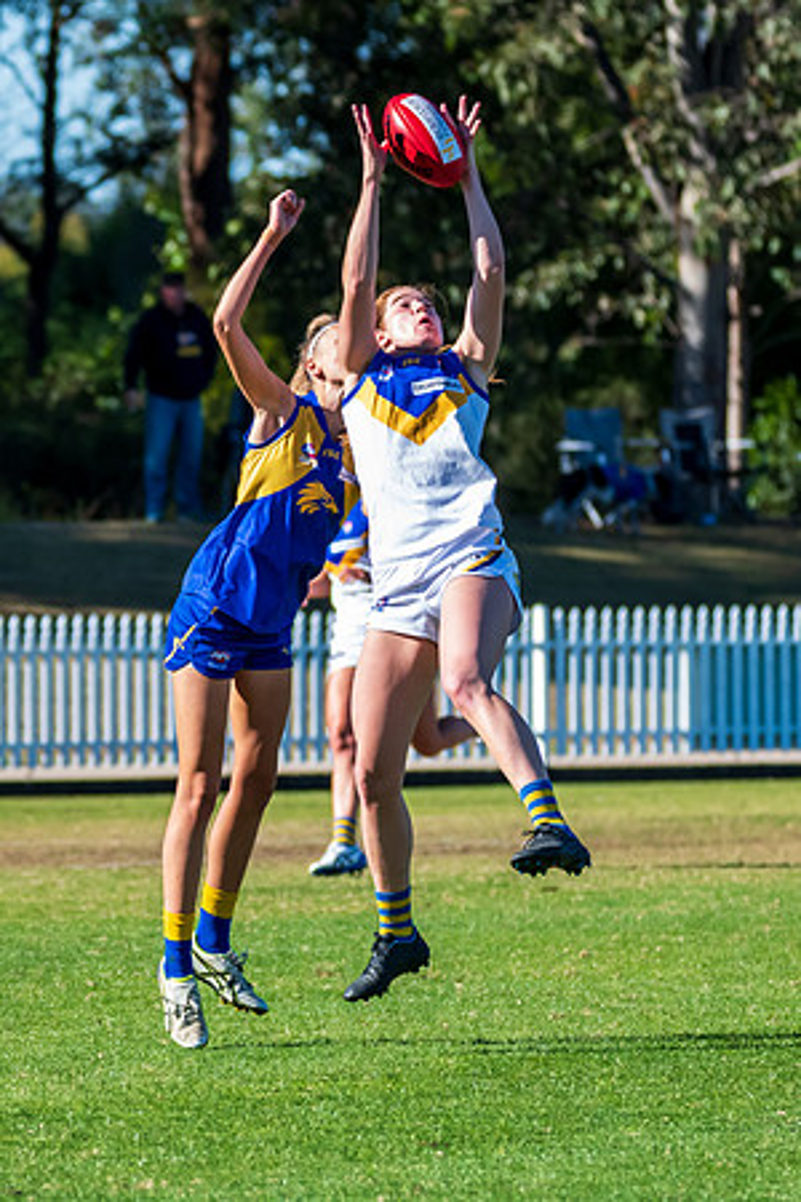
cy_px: 692
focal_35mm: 471
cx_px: 288
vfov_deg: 4.4
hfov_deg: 2.9
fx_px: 15712
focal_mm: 220
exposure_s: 1/2000
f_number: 6.3
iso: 800
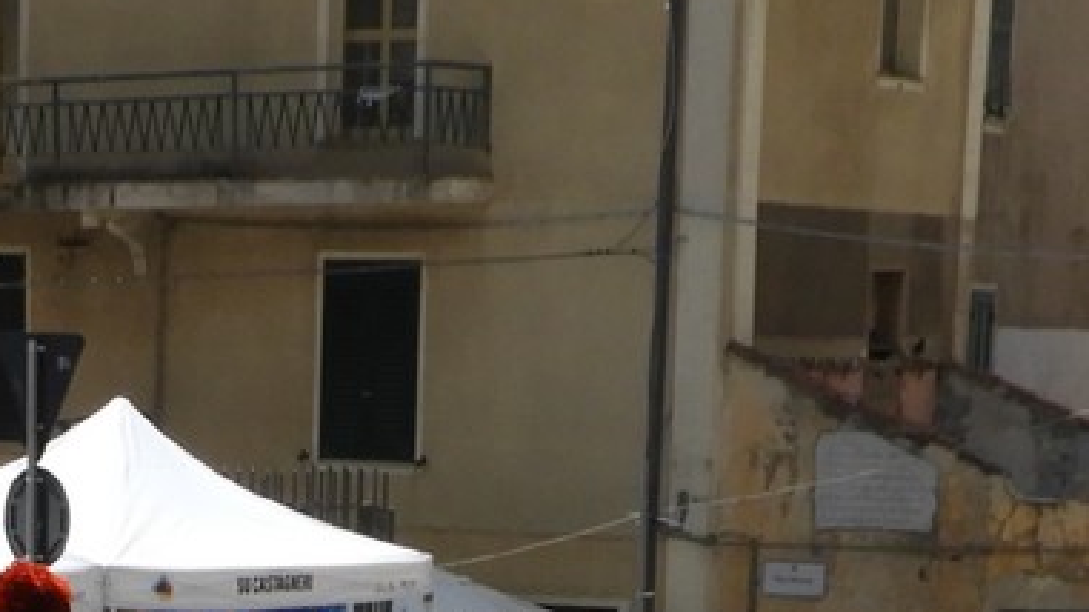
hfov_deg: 14.8
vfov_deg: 7.9
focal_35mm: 144
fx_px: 4157
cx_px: 94
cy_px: 1350
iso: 100
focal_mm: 5
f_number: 3.5
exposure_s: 1/1250
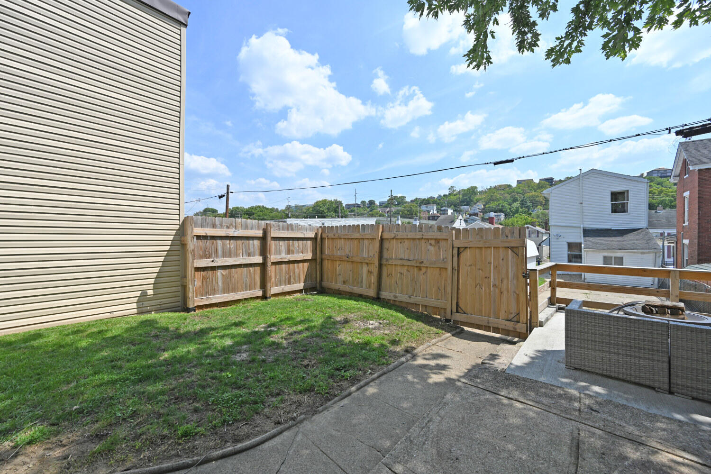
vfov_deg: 81.2
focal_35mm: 14
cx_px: 356
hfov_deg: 104.3
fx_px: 276
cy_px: 237
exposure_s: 1/400
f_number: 7.1
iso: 100
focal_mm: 14
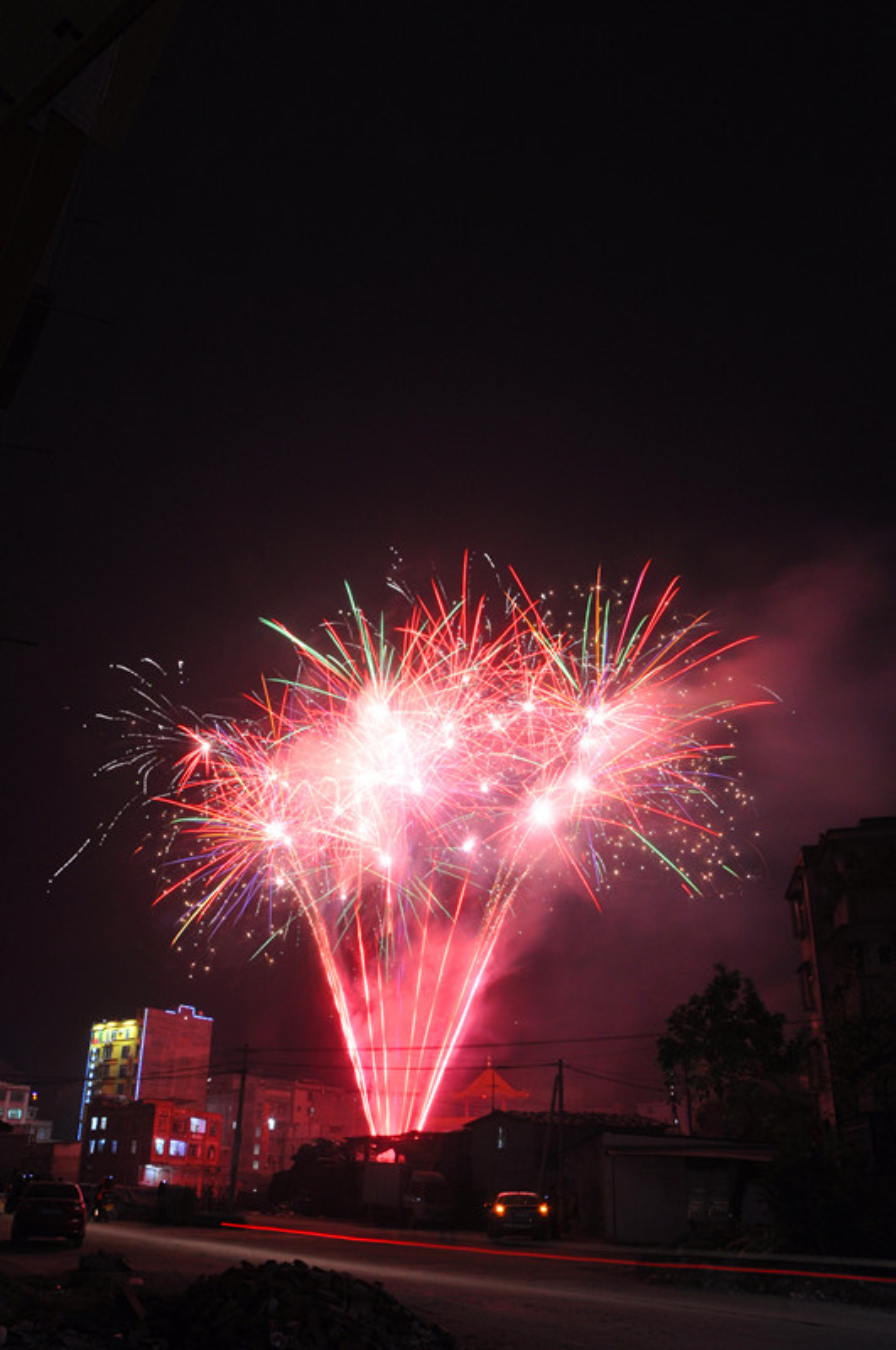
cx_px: 448
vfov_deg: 67.5
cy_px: 675
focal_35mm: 27
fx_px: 1011
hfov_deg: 47.8
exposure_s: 5.6
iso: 320
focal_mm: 18
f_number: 22
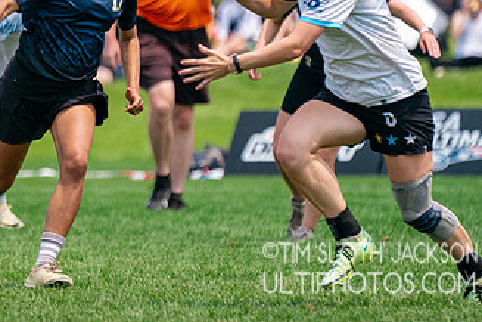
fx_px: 7430
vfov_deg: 2.5
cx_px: -19
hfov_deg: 3.7
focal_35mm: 555
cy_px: 65
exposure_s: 1/6400
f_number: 3.2
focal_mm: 200
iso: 400
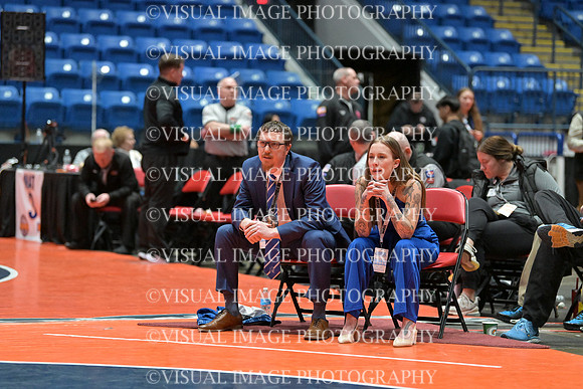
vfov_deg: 10.2
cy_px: 194
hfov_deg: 15.2
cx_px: 292
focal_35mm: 135
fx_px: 2187
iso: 6400
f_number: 2.8
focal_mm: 135
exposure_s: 1/800
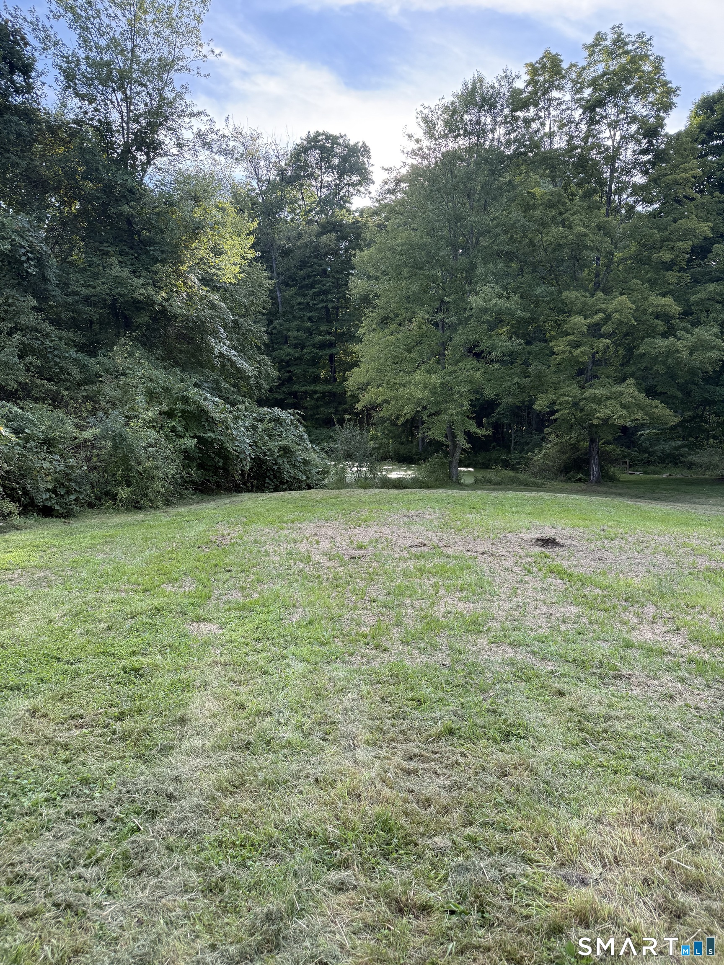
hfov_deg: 56.8
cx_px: 362
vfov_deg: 71.6
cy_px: 482
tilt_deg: -3.2
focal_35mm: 24
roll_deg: -1.3
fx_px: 669
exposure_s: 1/683
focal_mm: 6.76
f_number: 1.78
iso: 100
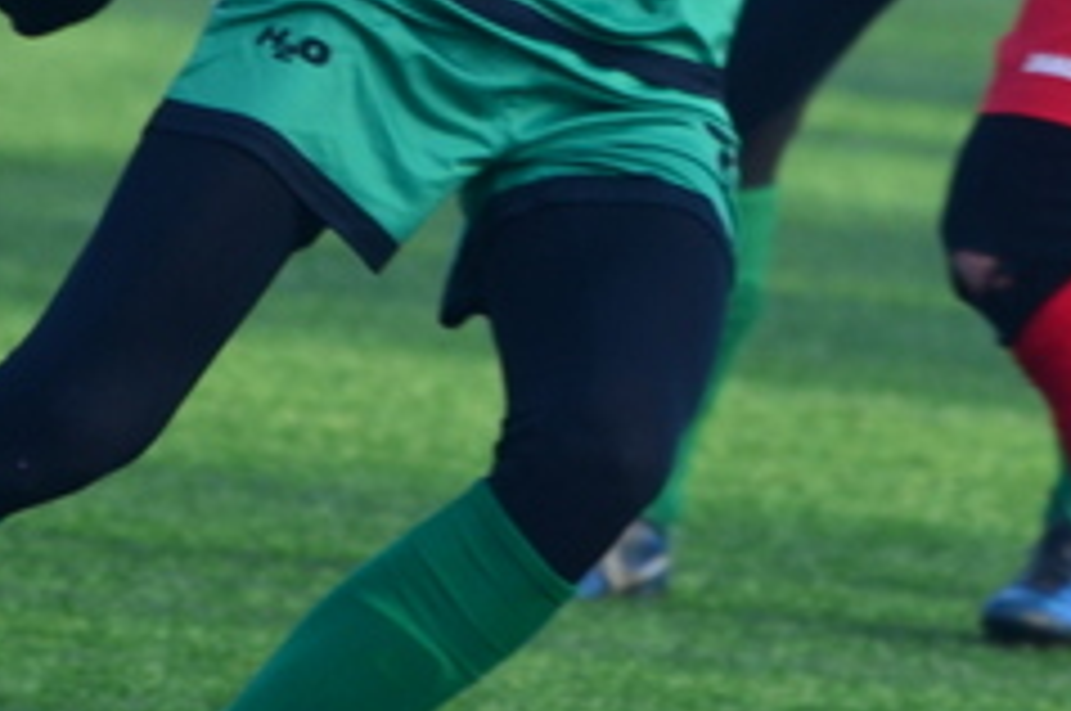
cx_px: 1372
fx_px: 37374
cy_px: -108
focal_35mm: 1258
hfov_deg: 1.6
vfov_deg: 1.1
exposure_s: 1/800
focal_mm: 250
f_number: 5.6
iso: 500
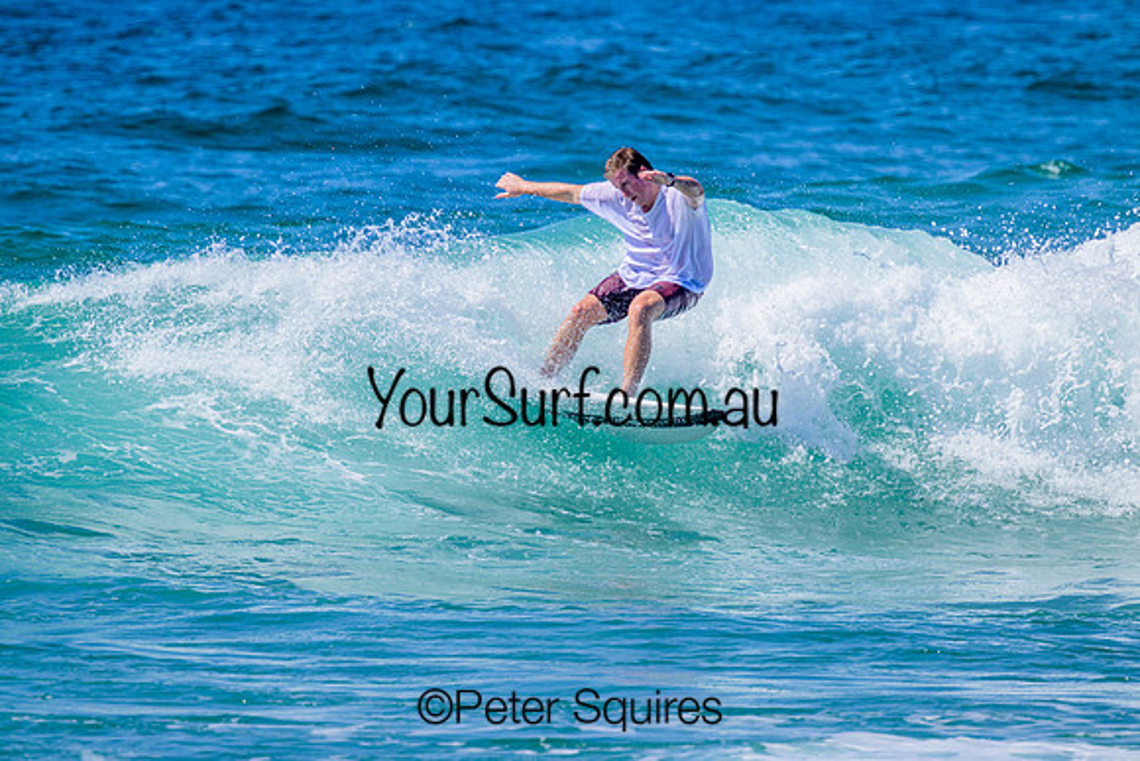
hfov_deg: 2.6
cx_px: 570
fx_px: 25338
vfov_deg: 1.7
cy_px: 380
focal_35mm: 800
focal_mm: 800
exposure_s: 1/2000
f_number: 11
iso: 640
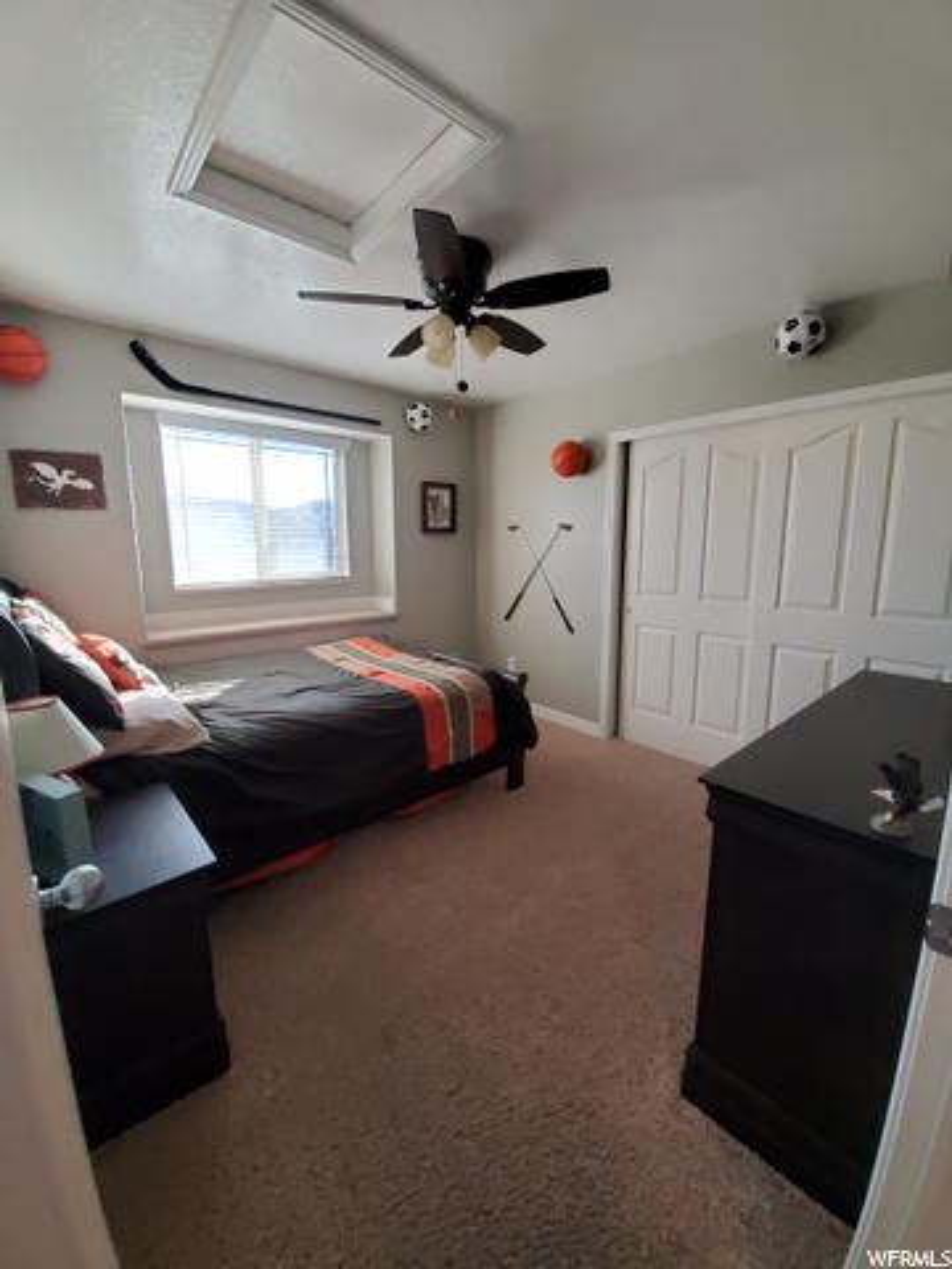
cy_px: 634
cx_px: 476
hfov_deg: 89.9
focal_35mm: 13
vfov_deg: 106.2
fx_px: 477
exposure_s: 1/59
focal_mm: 1.8
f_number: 2.2
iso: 320
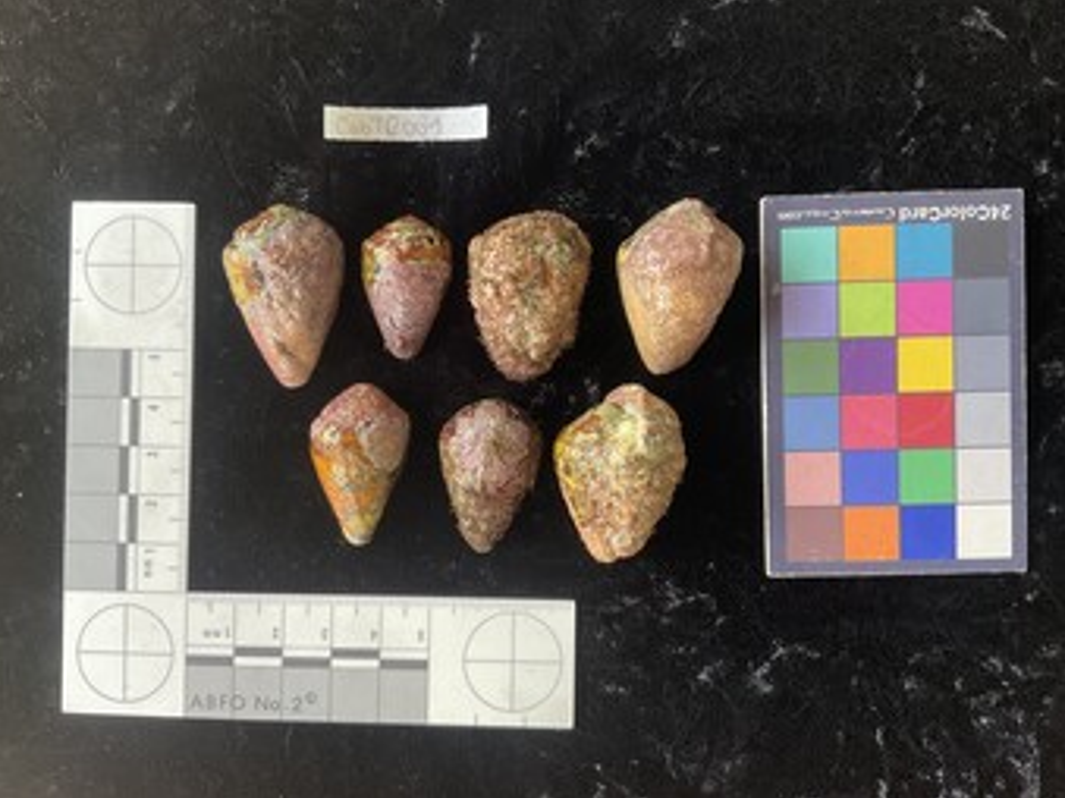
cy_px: 394
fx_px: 923
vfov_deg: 46.8
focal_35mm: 30
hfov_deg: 60.0
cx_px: 522
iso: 40
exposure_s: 1/60
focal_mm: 3
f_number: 1.8
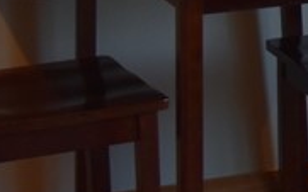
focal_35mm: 211
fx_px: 1771
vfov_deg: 6.2
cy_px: -70
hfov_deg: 8.9
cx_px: 766
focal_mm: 23
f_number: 4
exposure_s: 1/60
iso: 400
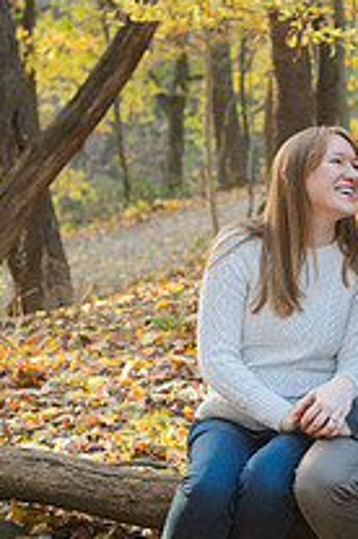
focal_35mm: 108
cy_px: 212
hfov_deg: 12.5
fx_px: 1616
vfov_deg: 18.9
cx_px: 359
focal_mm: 50
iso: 1000
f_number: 3.5
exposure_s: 1/320
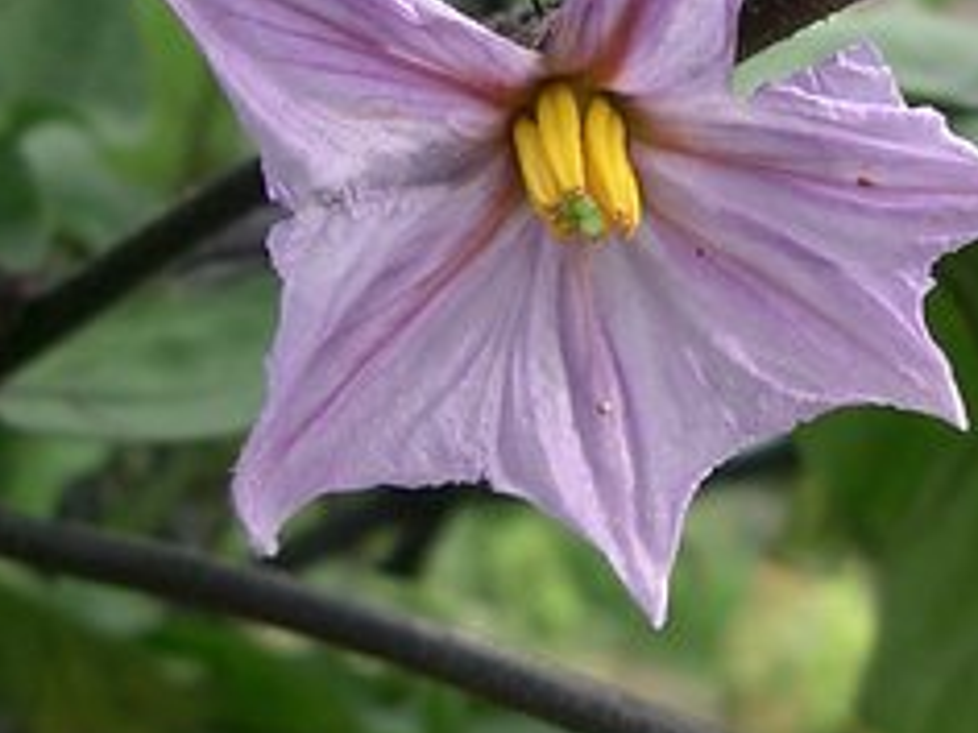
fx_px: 2147
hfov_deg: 25.5
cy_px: 385
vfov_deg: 19.4
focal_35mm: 76
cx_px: 659
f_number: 2.6
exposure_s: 1/400
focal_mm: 5.8
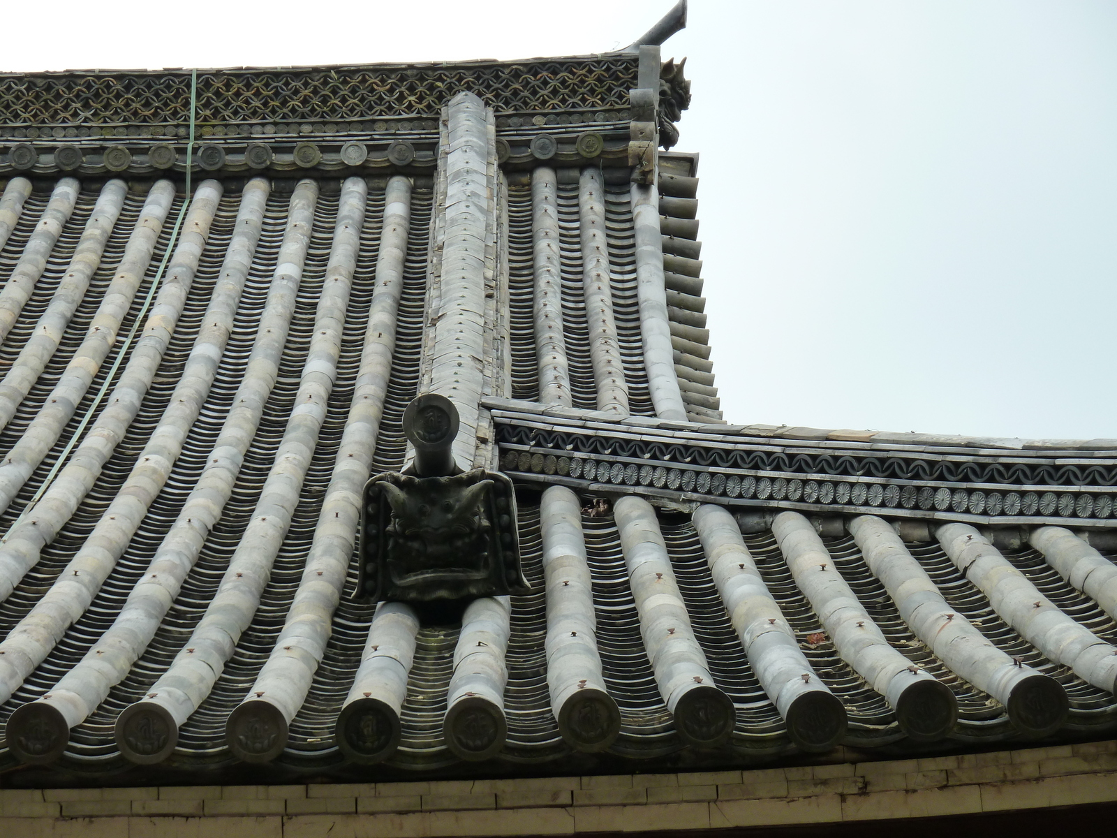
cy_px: 419
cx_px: 558
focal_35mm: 119
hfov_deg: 16.6
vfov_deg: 12.5
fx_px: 3840
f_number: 4.4
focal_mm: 19.5
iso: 125
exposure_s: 1/100
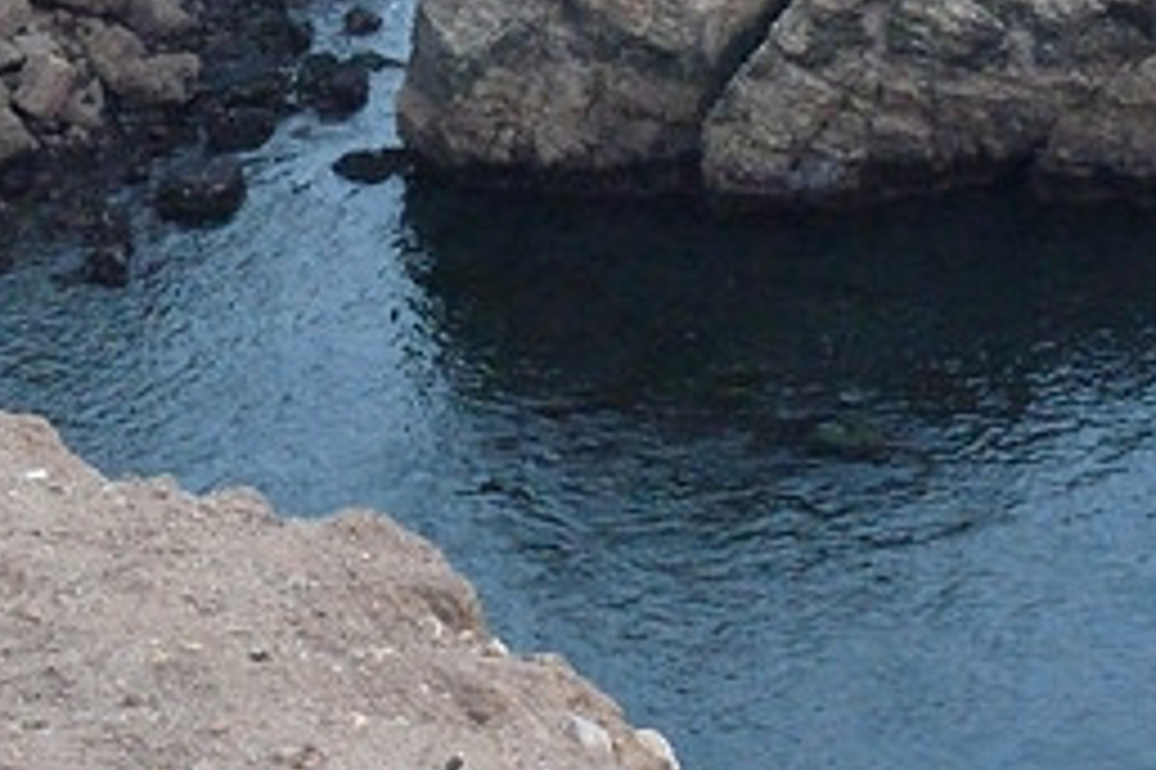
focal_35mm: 169
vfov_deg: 8.0
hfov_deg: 12.1
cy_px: -128
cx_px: 342
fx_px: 5423
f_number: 4.1
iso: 800
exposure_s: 1/25
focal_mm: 11.9
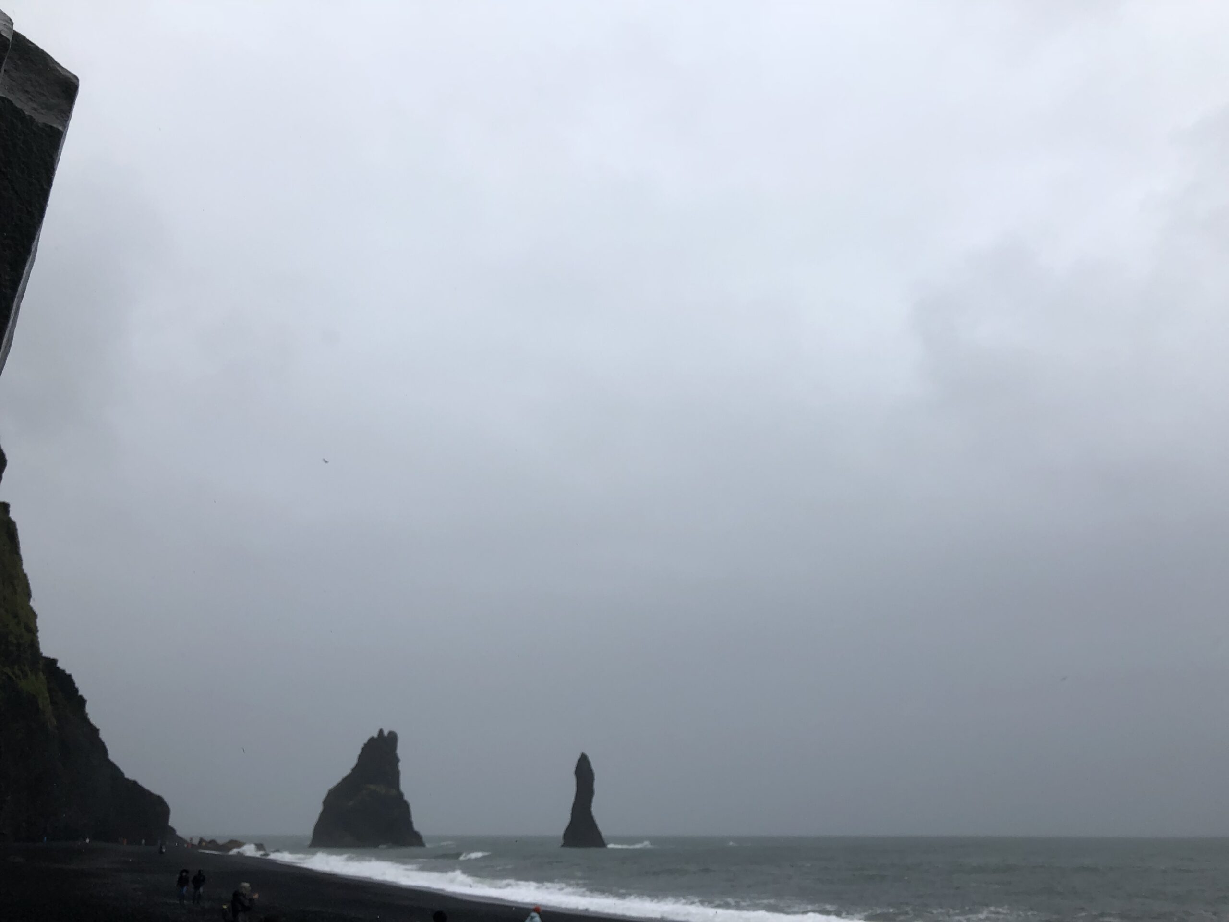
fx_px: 994
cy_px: 461
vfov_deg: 49.7
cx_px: 614
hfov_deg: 63.4
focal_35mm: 28
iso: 20
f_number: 1.8
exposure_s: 1/1473
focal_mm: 3.99
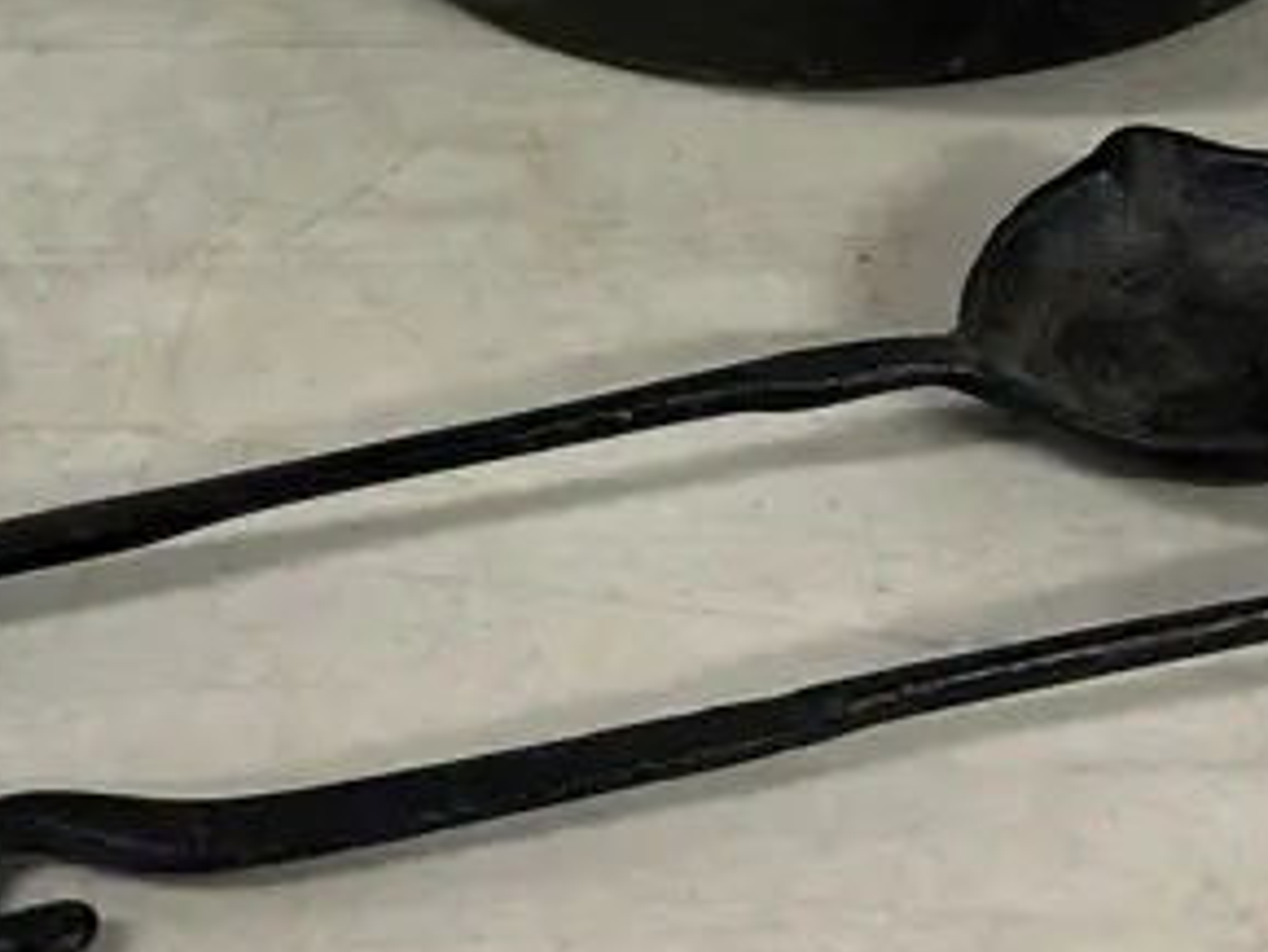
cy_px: -48
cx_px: 456
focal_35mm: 85
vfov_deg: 16.9
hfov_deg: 22.9
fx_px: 3115
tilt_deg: -32.9
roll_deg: +1.9
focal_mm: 6.86
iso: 125
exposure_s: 1/50
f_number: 1.78
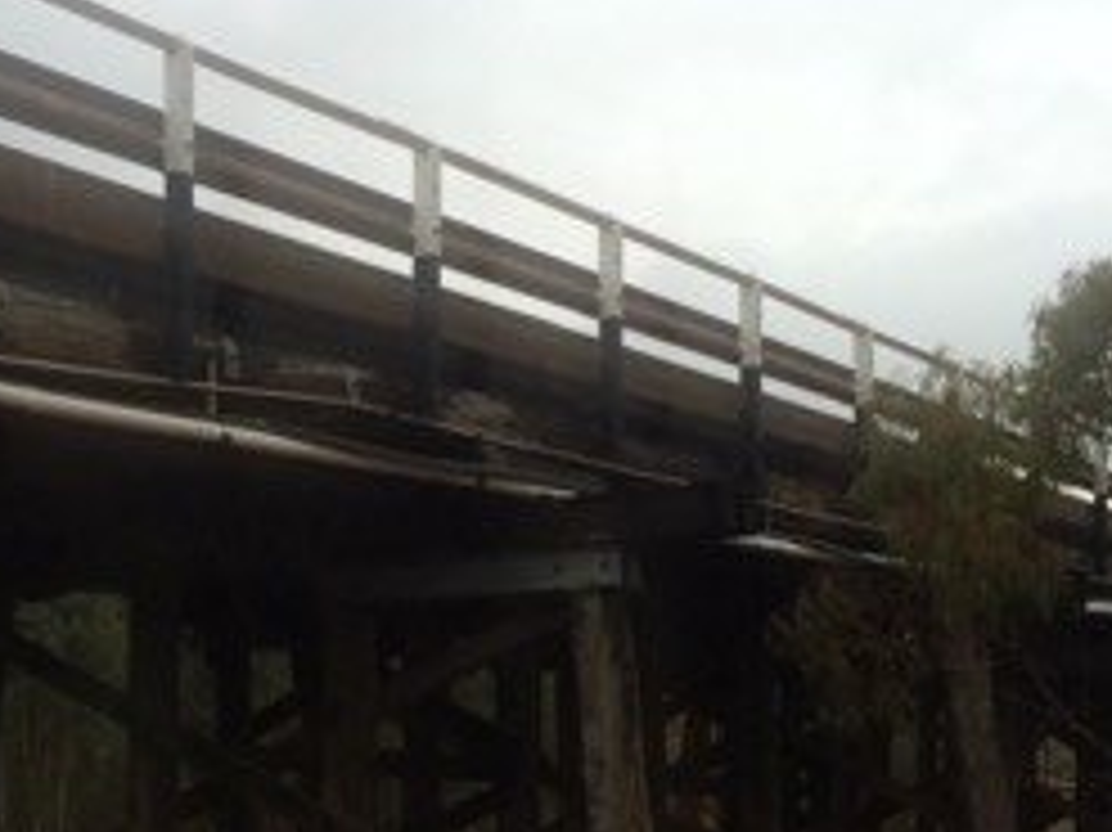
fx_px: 1959
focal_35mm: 61
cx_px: 500
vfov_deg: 23.7
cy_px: 648
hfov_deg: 31.7
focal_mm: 4.15
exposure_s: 1/30
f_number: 2.2
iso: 80
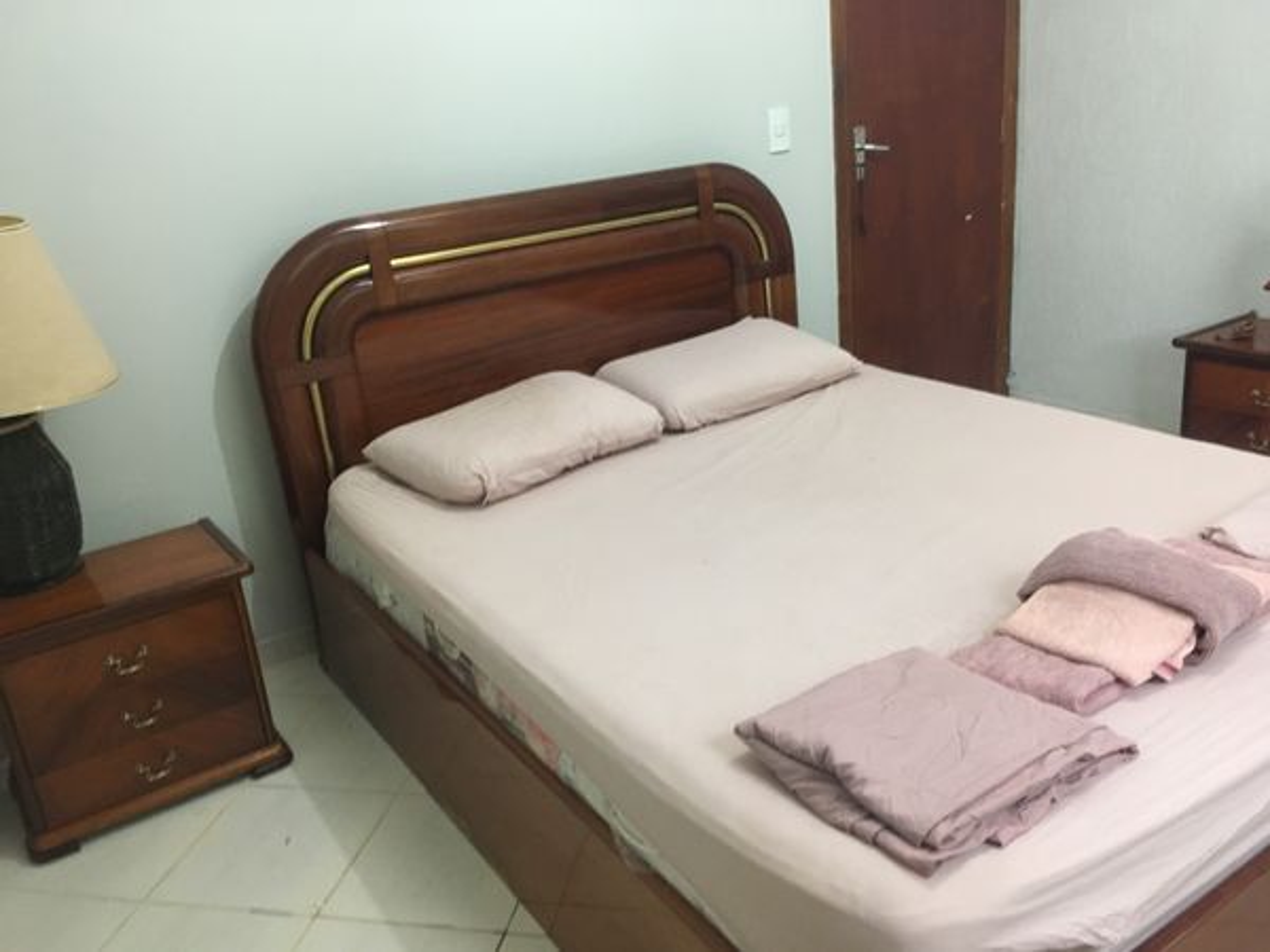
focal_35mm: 29
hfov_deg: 61.7
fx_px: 1064
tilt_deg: -19.9
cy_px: 476
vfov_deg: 48.2
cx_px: 635
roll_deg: +4.8
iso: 200
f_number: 2.2
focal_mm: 4.15
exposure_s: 1/17
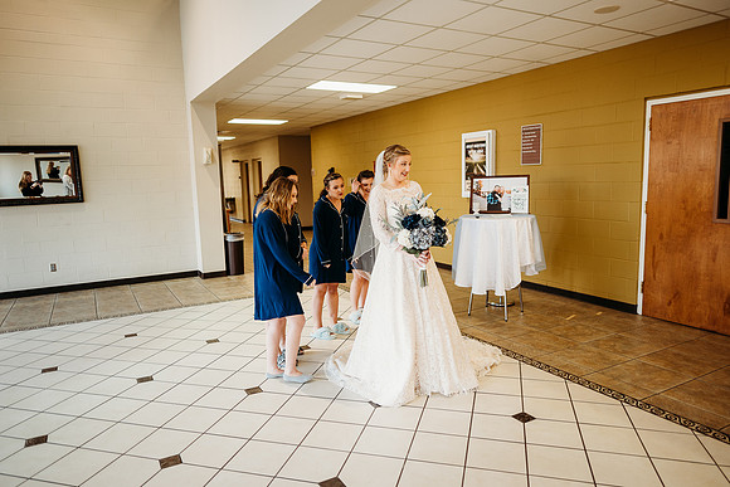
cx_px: 365
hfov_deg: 73.7
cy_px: 244
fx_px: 487
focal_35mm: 24
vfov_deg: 53.2
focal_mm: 24
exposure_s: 1/160
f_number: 1.8
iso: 400
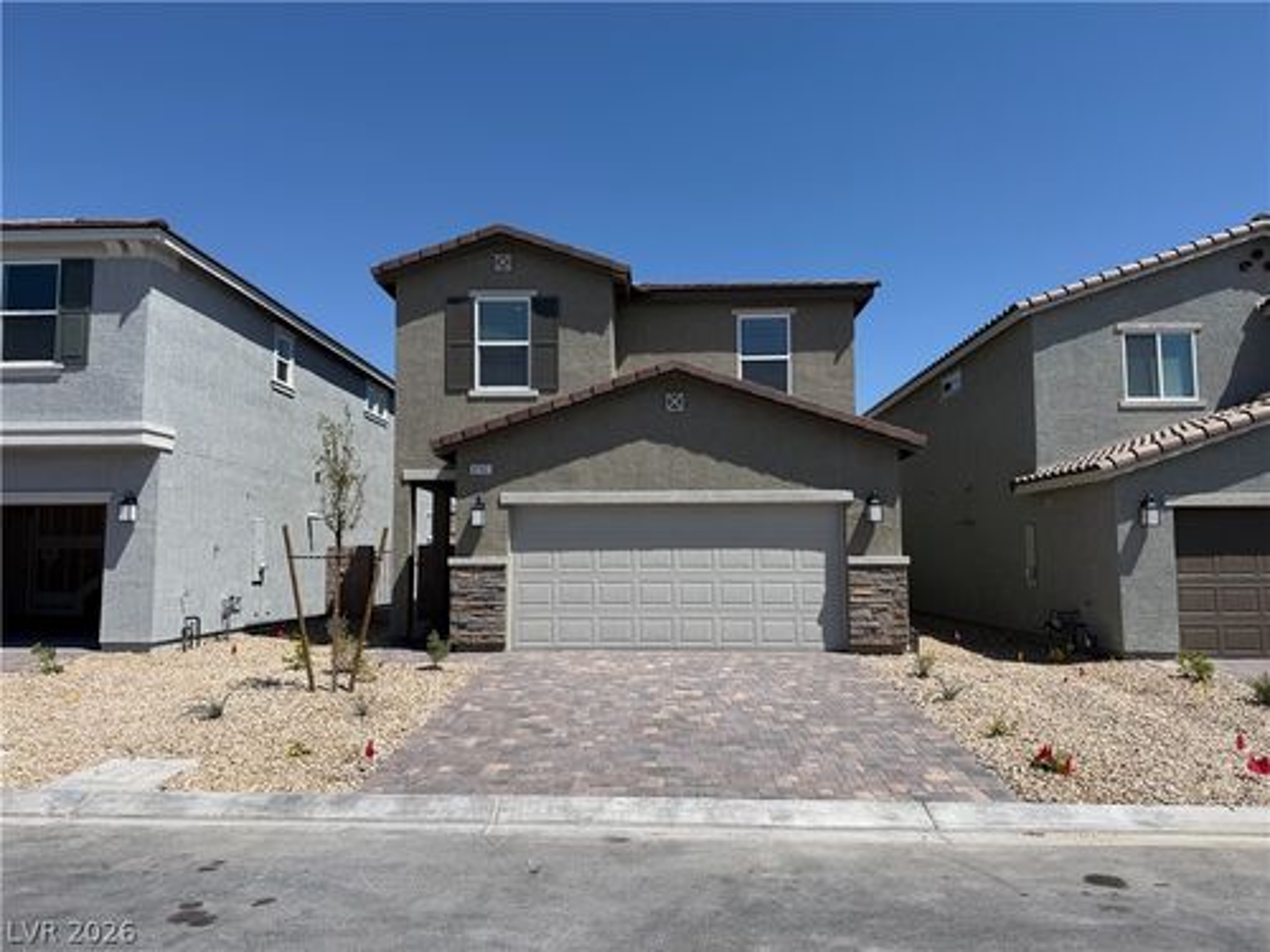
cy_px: 476
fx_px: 881
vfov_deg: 56.8
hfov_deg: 71.6
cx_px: 635
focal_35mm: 24
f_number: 1.78
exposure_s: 1/7353
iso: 80
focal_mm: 6.76
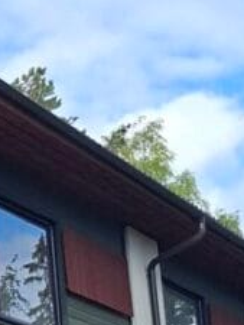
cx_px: -293
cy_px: 287
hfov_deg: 8.8
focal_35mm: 157
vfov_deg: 12.5
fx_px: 1474
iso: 50
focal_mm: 5.54
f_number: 1.8
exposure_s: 1/1261
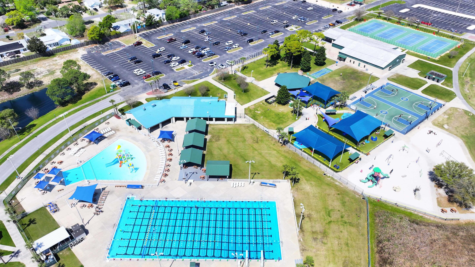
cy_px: 171
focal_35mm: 27
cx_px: 236
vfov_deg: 42.5
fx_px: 340
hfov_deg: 69.9
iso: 170
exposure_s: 1/3200
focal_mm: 12.29
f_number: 2.8
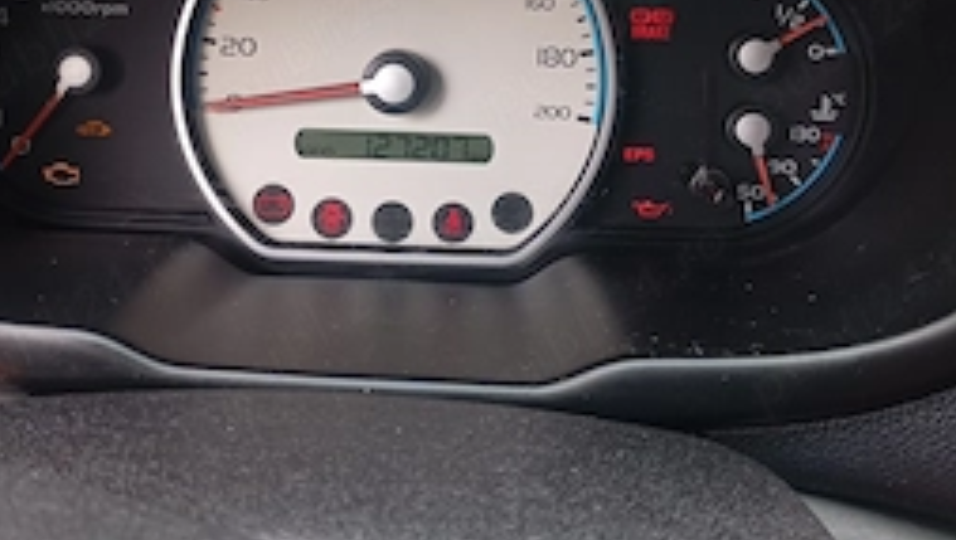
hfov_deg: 42.8
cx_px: 472
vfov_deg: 24.5
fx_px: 1218
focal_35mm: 48
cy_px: 87
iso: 355
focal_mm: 4.27
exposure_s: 1/33.3
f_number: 1.8
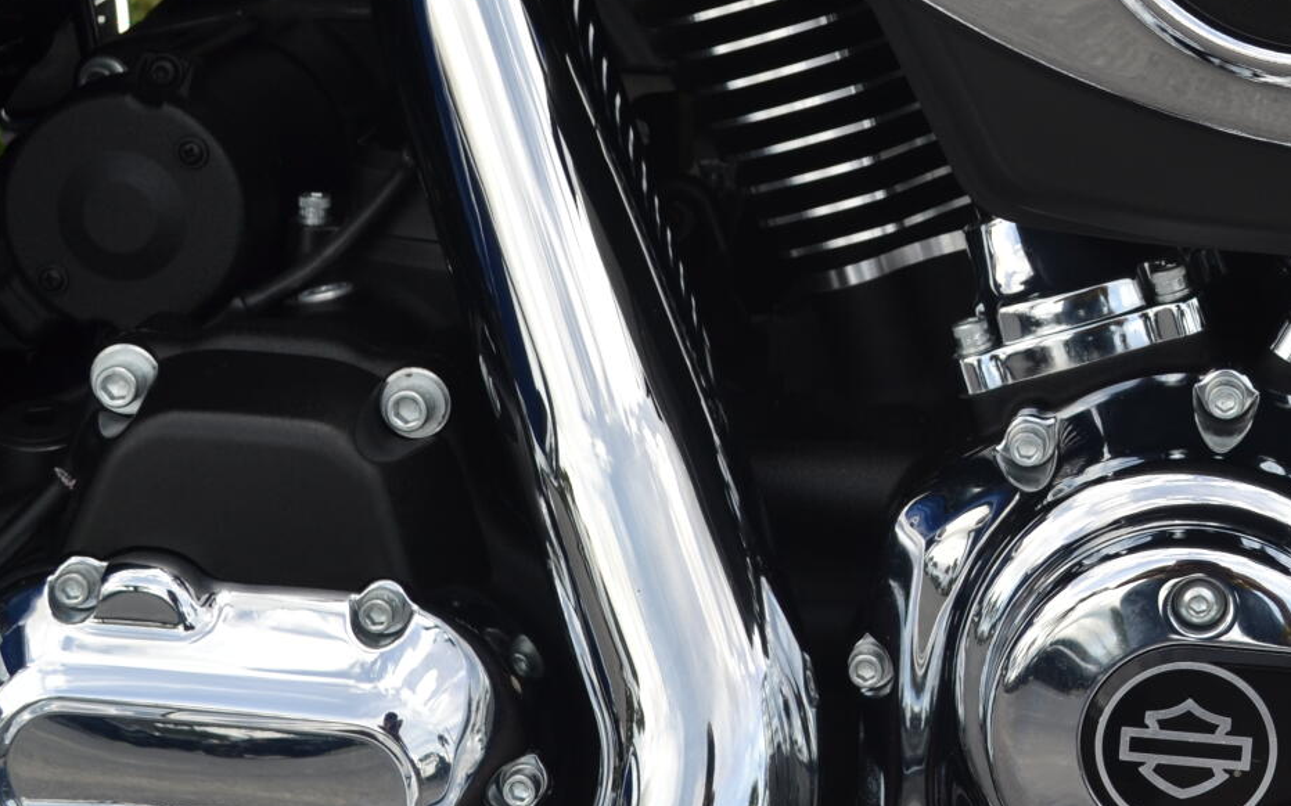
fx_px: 3693
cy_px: 249
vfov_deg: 12.4
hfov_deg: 19.2
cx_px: 1310
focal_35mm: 105
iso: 100
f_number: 6.3
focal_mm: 32
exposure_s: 1/160
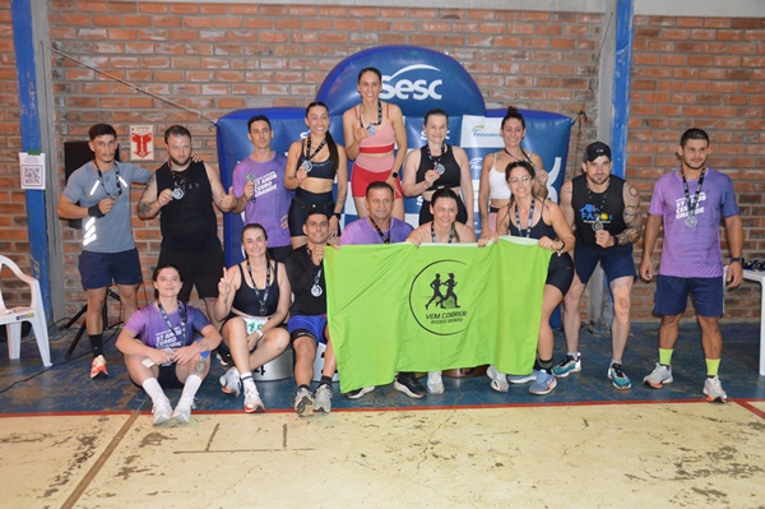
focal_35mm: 33
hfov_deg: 57.3
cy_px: 254
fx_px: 701
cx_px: 382
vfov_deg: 39.9
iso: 1100
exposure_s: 1/60
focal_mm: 22
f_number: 3.8
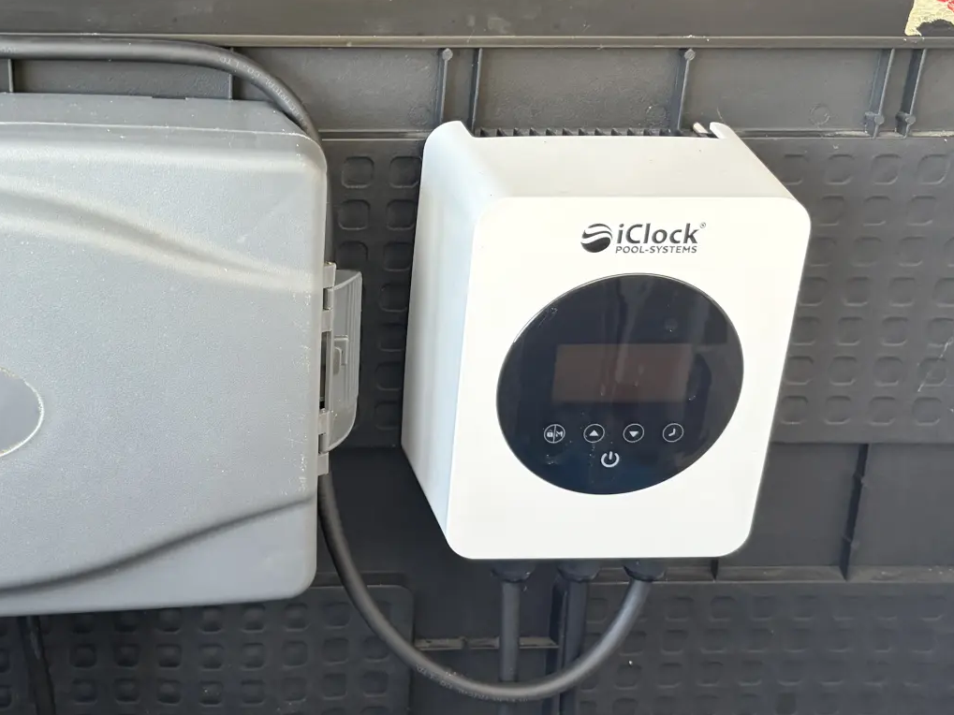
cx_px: 266
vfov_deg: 29.7
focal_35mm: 49
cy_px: 343
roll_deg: -0.2
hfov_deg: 38.1
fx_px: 1350
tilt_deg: -20.0
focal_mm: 5.96
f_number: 1.6
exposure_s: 1/60
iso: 200
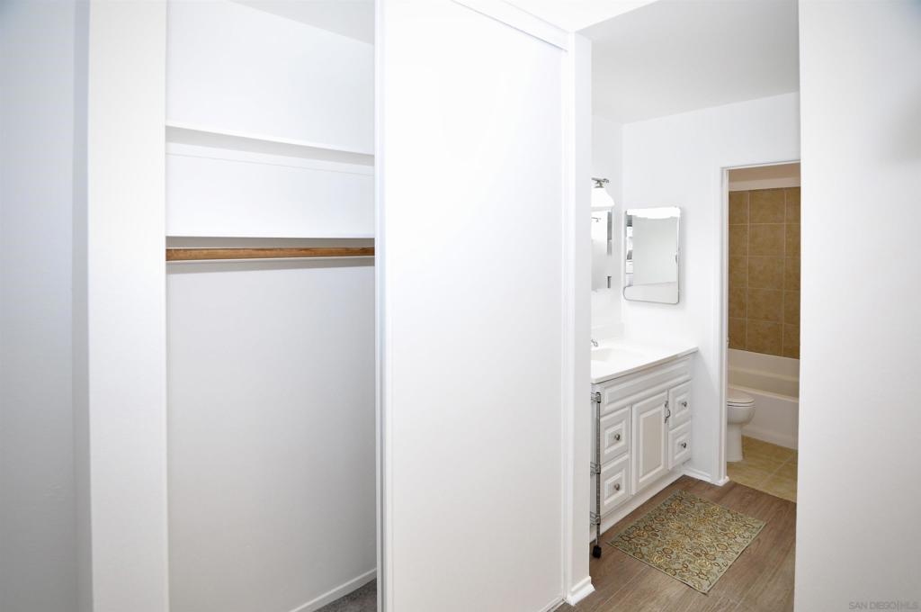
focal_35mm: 16
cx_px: 460
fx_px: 422
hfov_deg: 95.1
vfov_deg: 71.9
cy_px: 306
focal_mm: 11
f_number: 4
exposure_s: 1/60
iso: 400
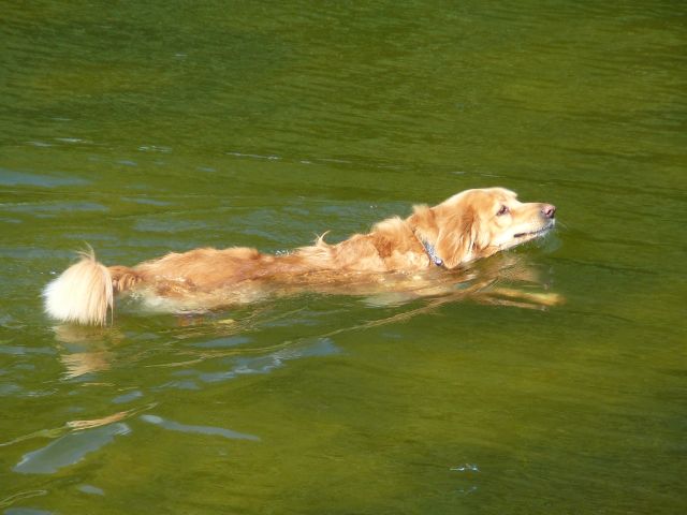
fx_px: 4545
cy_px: 258
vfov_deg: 6.5
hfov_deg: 8.6
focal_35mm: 229
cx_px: 344
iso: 80
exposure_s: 1/320
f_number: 4.1
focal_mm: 34.1
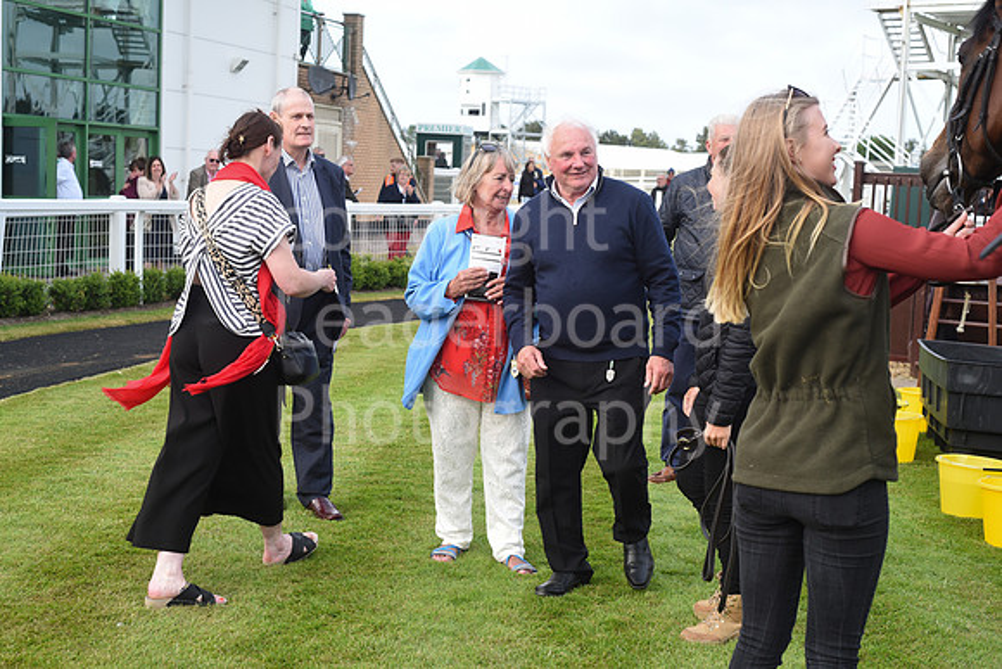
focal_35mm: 50
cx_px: 501
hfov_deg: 39.6
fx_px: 1392
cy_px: 334
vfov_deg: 27.0
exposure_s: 1/640
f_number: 5.6
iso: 800
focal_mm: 50
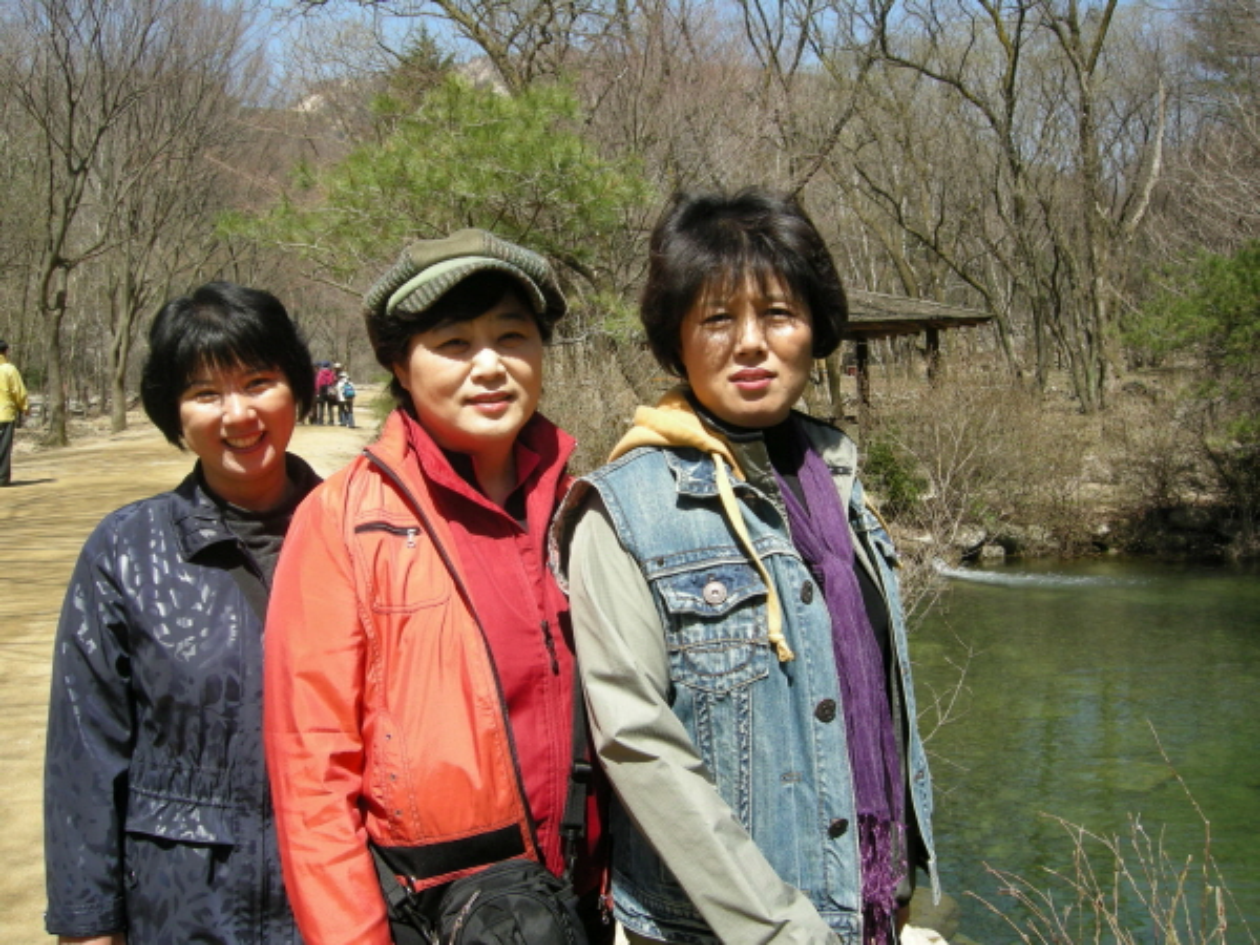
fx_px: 1310
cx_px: 630
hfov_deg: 51.4
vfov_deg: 39.7
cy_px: 472
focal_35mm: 36
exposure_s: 1/223
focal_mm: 7.5
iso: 64
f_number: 4.8
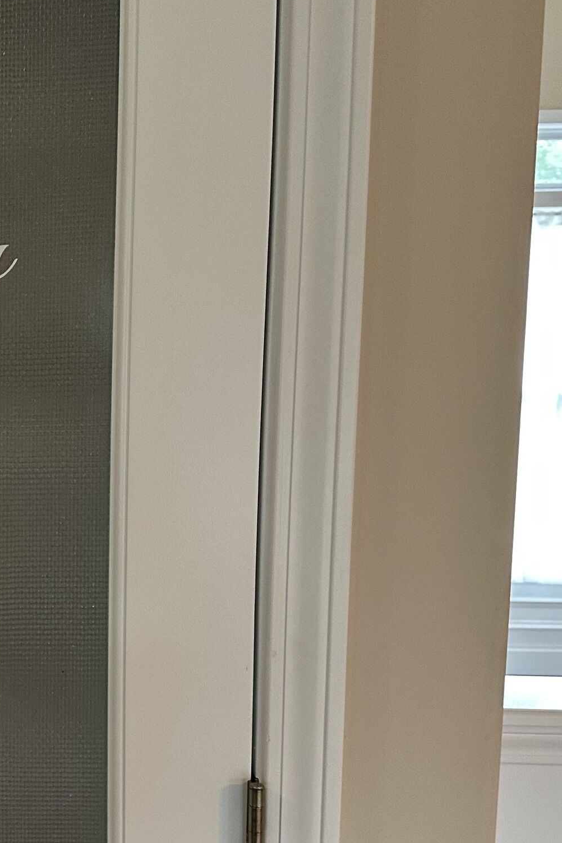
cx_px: -107
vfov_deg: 38.7
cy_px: 512
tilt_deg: -7.2
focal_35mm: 51
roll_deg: +0.3
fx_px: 1195
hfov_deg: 24.1
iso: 400
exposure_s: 1/60
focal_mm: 6.86
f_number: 1.78
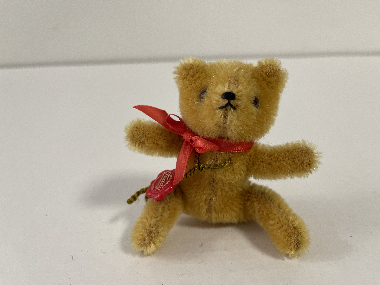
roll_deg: +1.3
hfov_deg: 69.4
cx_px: 190
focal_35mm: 25
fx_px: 274
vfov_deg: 54.9
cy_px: 142
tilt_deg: -22.8
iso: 125
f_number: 1.6
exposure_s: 1/100
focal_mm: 5.1
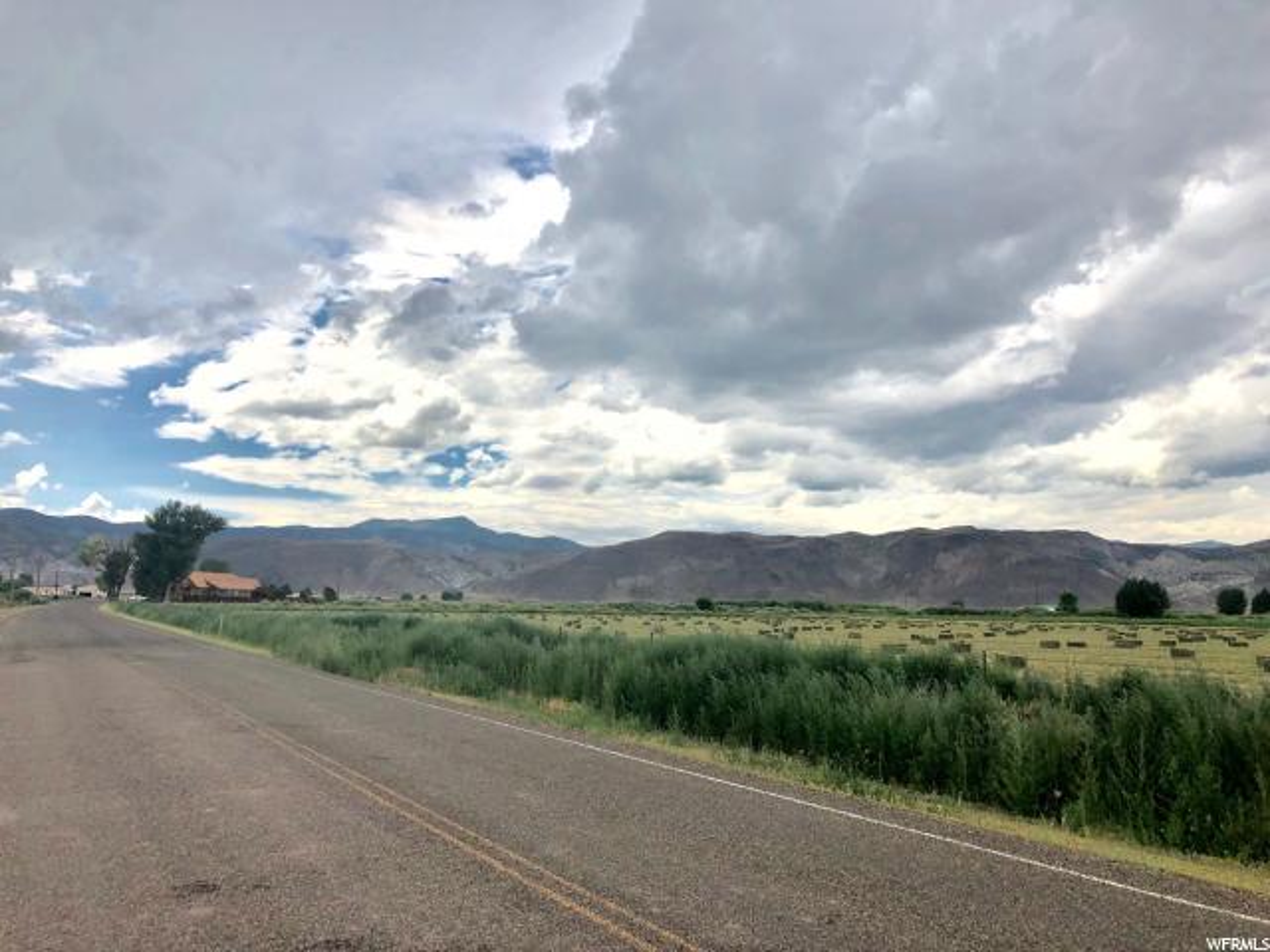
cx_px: 635
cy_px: 476
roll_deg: +0.9
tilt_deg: +7.1
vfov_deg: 49.7
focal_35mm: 28
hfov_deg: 63.4
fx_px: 1027
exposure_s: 1/2825
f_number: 1.8
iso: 25
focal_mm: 3.99
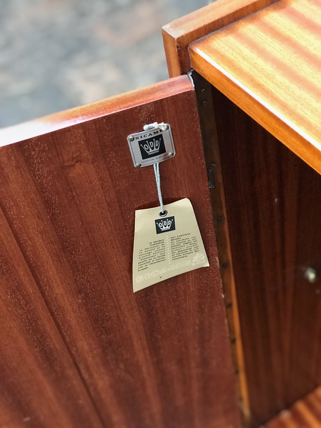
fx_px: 705
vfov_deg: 33.8
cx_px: 160
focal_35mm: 57
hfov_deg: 25.7
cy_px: 214
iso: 200
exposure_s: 1/50
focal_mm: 6.6
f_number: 2.8
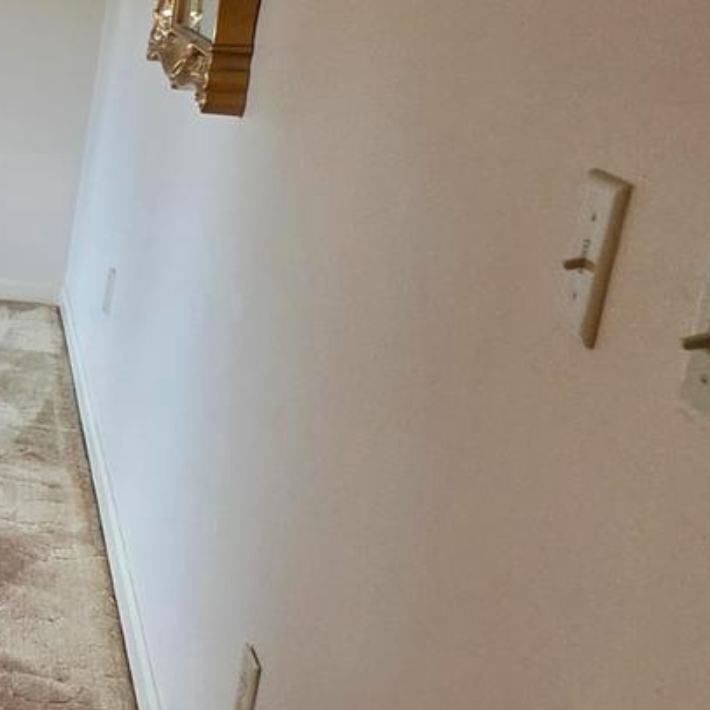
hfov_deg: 15.8
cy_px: 238
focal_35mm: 58
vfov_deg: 29.4
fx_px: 1346
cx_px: -944
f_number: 1.9
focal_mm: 2.2
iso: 160
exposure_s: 1/120
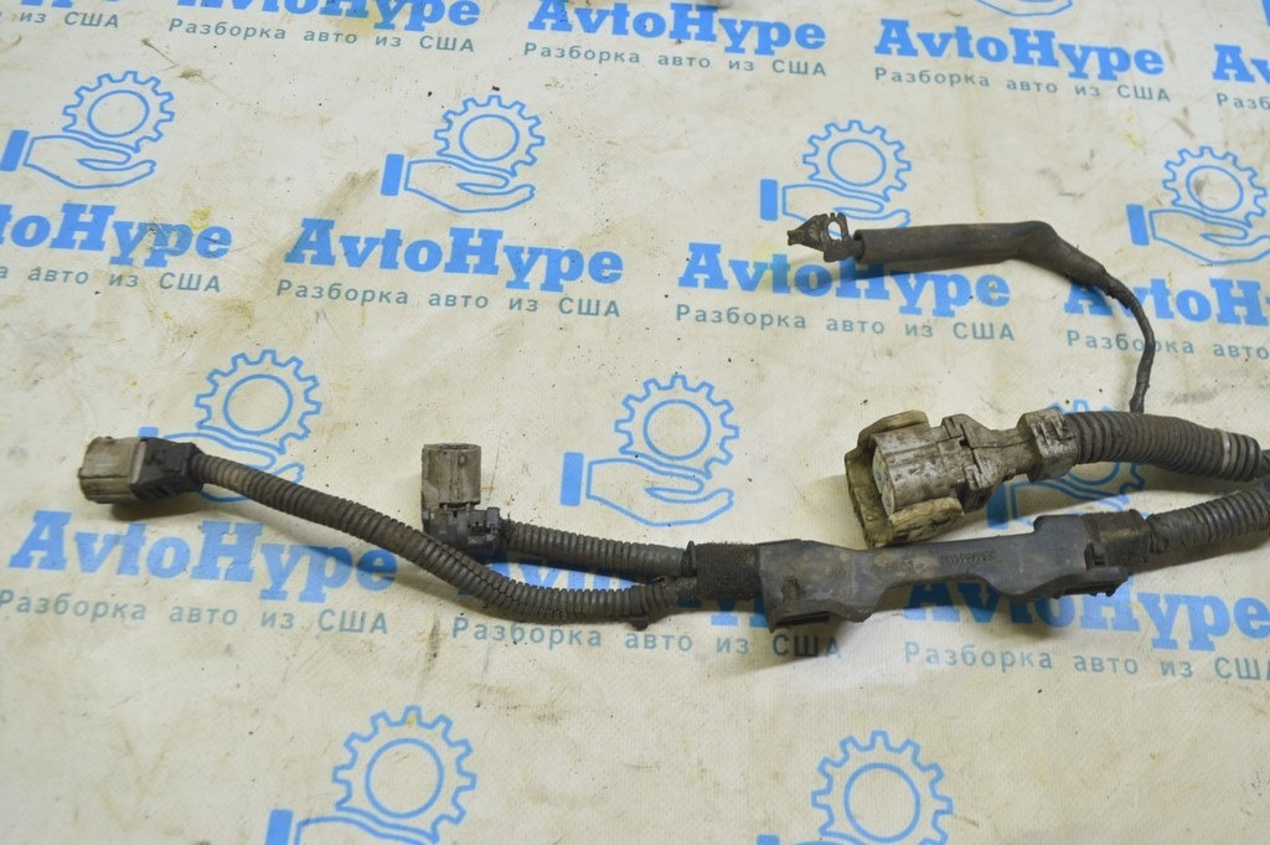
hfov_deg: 57.3
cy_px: 422
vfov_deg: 39.9
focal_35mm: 33
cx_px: 635
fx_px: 1163
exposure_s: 1/20
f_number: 5.6
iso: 400
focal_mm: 22
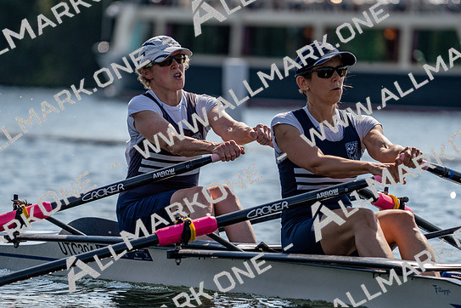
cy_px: 161
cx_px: 239
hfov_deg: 5.8
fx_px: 4584
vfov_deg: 3.8
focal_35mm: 358
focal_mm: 335
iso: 160
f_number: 6.3
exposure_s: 1/1600
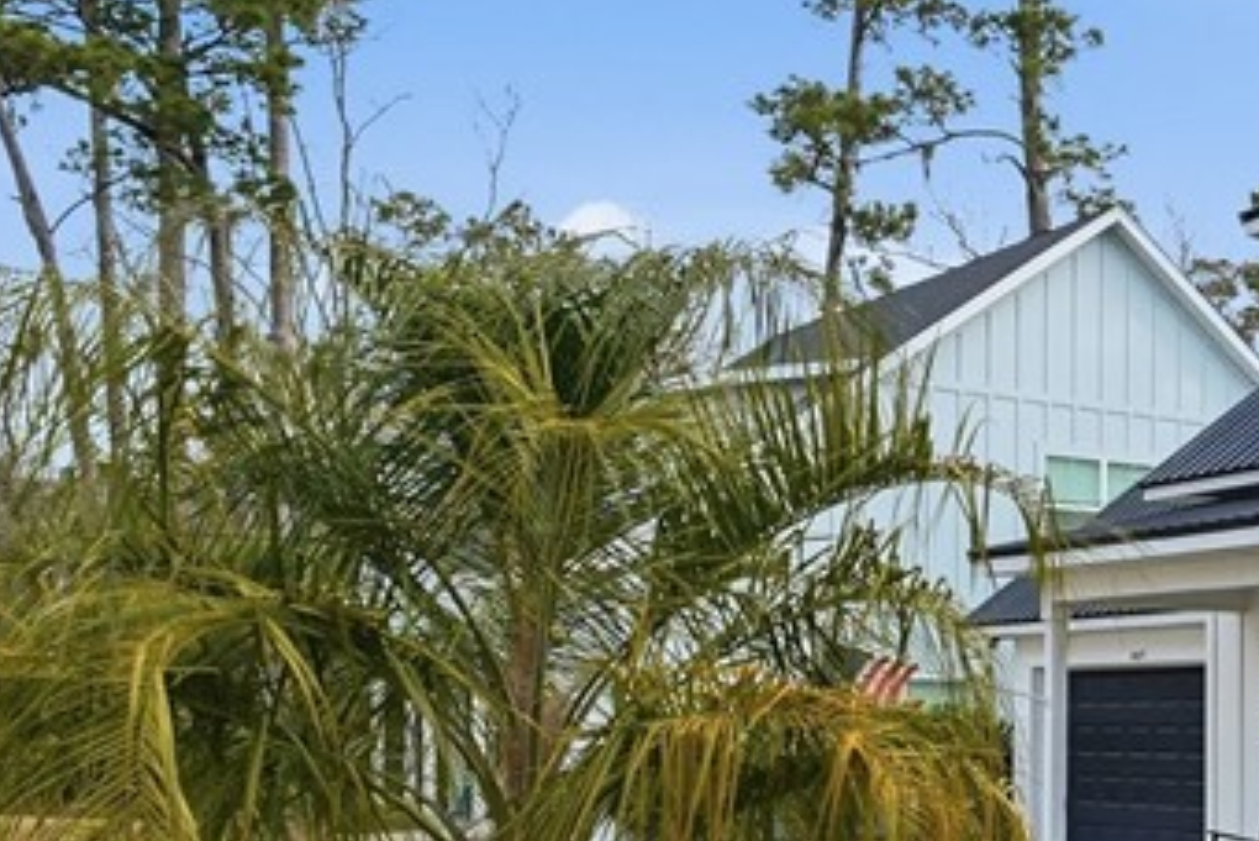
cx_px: 1783
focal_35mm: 51
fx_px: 1784
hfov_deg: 28.6
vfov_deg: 25.9
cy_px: 704
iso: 320
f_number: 9
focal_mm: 16
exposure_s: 1/800
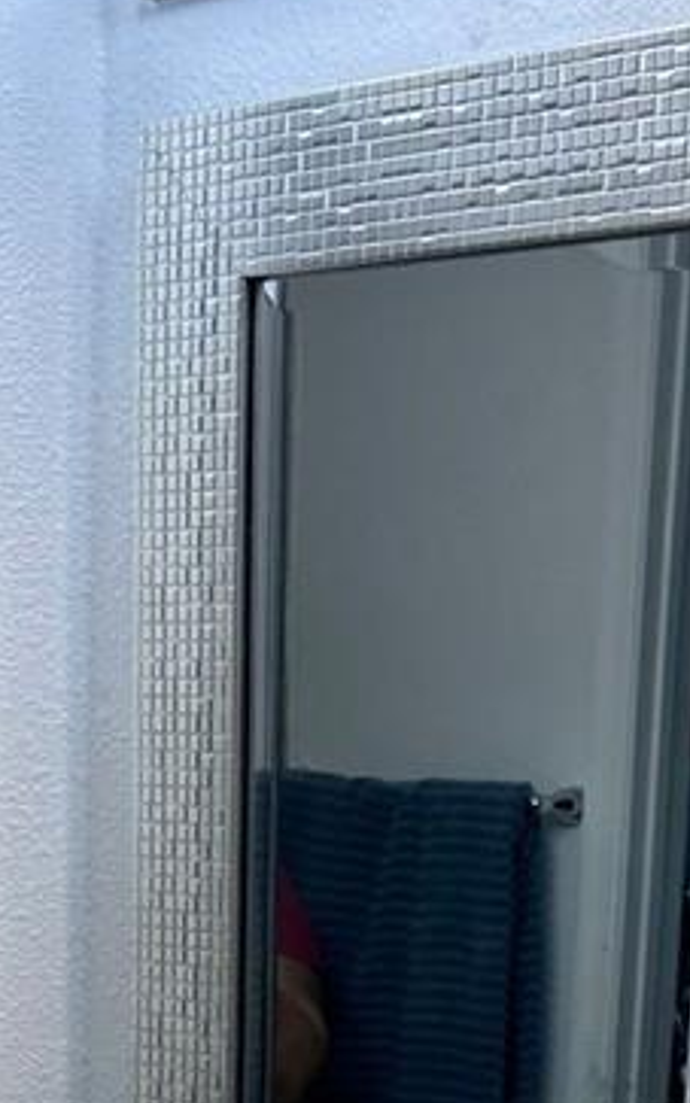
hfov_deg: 15.3
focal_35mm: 84
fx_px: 2526
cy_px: 1291
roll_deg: -3.6
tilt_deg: -9.5
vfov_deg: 22.8
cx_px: 705
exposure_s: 1/228
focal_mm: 6.86
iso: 80
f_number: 1.78
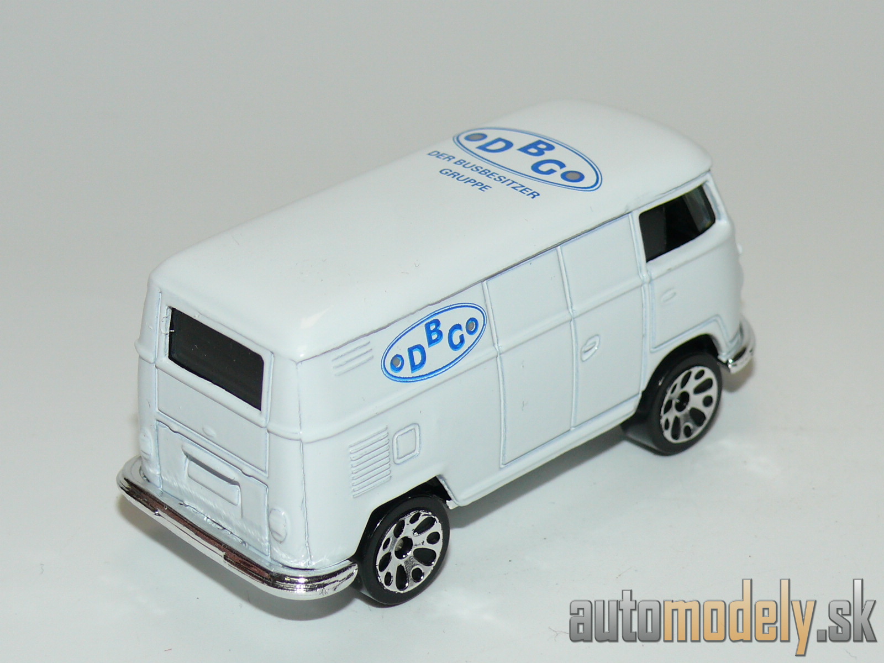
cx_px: 442
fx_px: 2605
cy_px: 332
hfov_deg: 19.3
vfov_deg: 14.5
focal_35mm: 102
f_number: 4
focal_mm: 13.3
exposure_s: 1/125
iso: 100
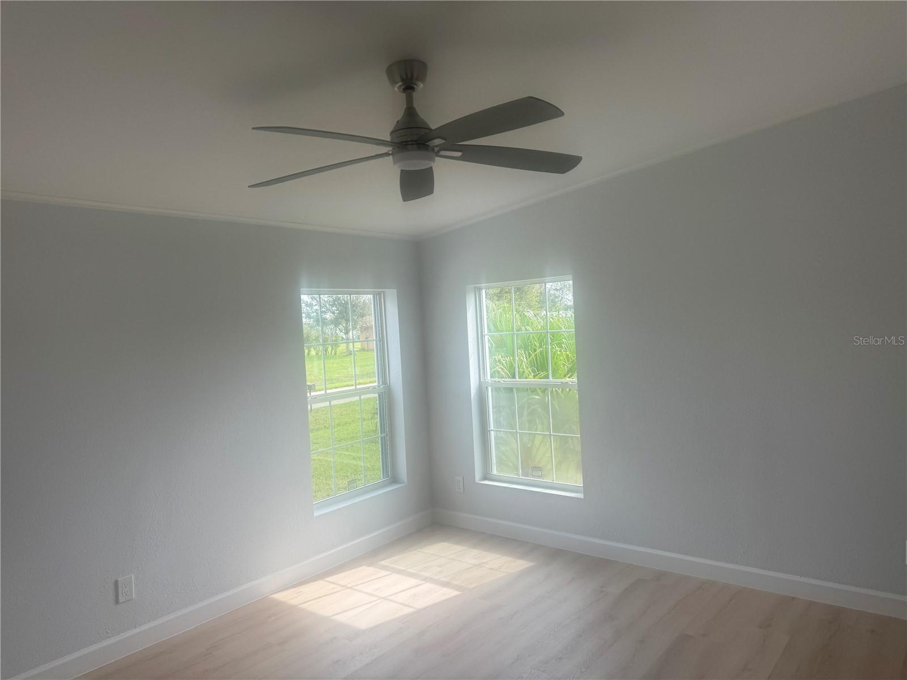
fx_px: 629
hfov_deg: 71.6
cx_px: 454
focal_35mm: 24
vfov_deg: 56.8
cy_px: 340
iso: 80
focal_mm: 6.76
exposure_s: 1/527
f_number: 1.78
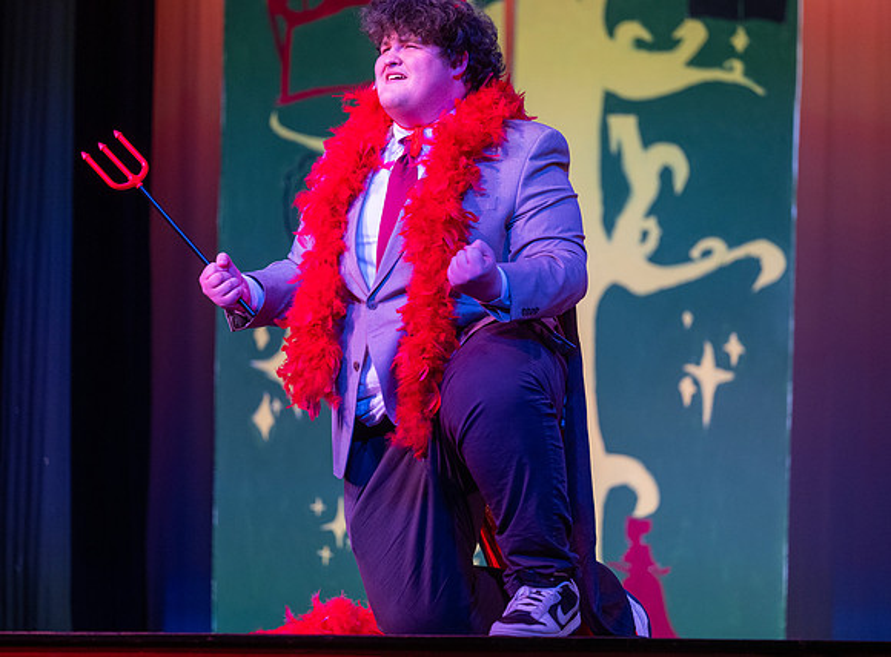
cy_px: 297
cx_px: 430
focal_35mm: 200
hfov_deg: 10.0
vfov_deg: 7.4
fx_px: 5113
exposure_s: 1/400
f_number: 2.8
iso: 720
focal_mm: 165
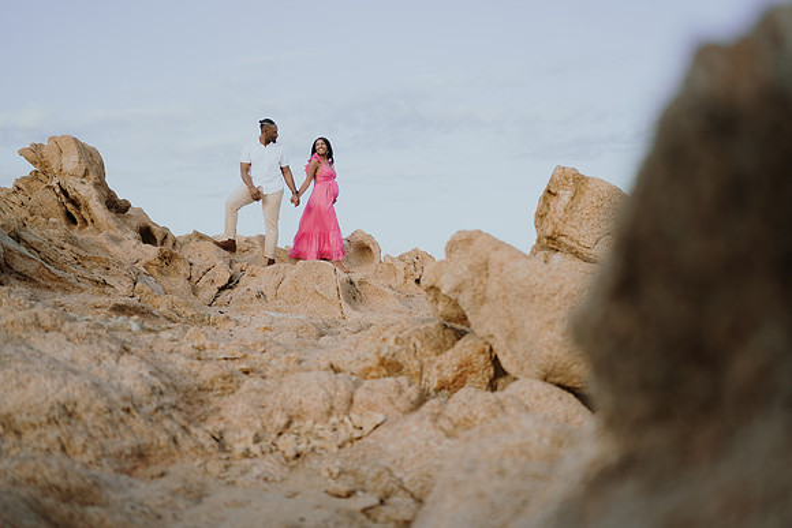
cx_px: 396
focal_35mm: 35
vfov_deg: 37.9
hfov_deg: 54.4
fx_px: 770
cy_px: 264
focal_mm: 35
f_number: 1.8
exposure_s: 1/3200
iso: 100
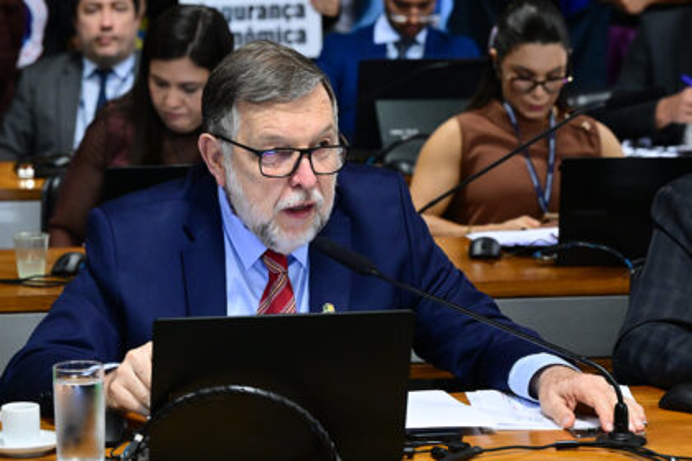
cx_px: 346
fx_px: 2479
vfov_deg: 10.6
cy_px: 230
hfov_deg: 15.9
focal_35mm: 129
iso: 5000
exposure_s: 1/200
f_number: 4.5
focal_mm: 86
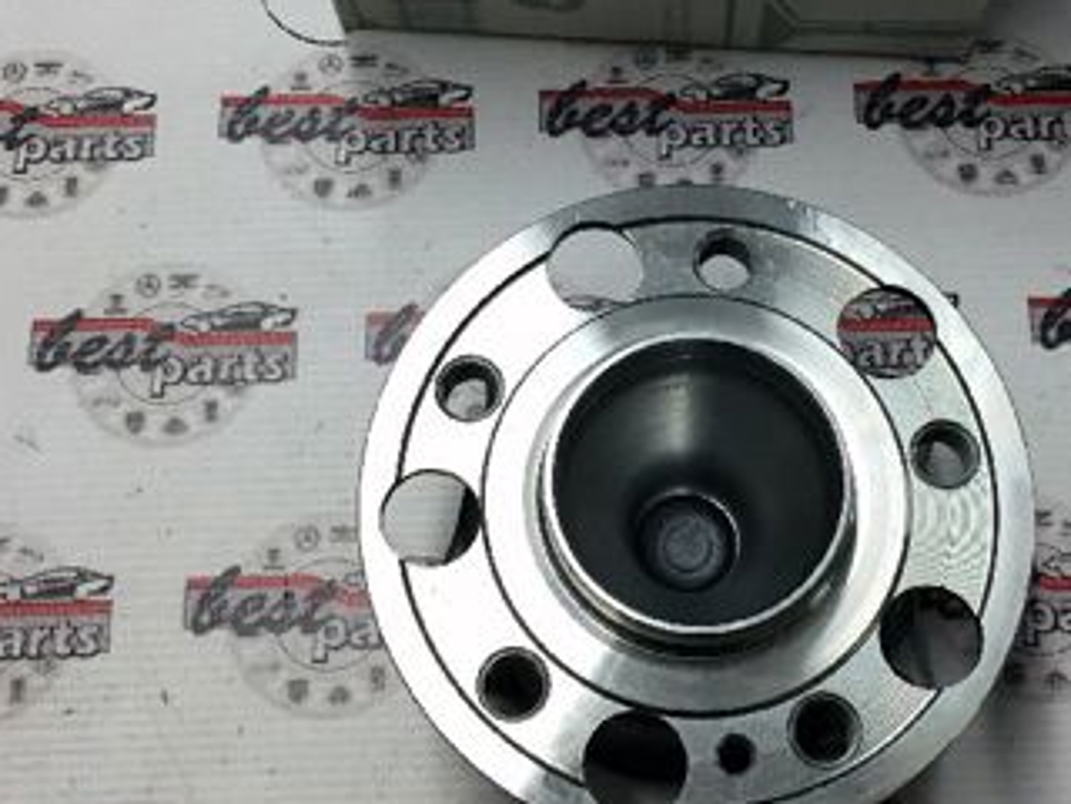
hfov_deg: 33.2
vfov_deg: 25.1
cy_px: 251
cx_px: 612
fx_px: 1794
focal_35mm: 58
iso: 64
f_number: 2.2
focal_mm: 4.15
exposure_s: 1/33
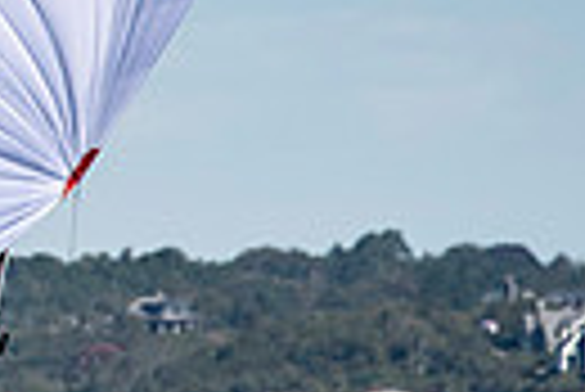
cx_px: -610
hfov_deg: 1.0
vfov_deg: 0.7
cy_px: -250
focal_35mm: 2042
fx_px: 33219
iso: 320
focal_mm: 300
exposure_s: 1/2500
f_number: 5
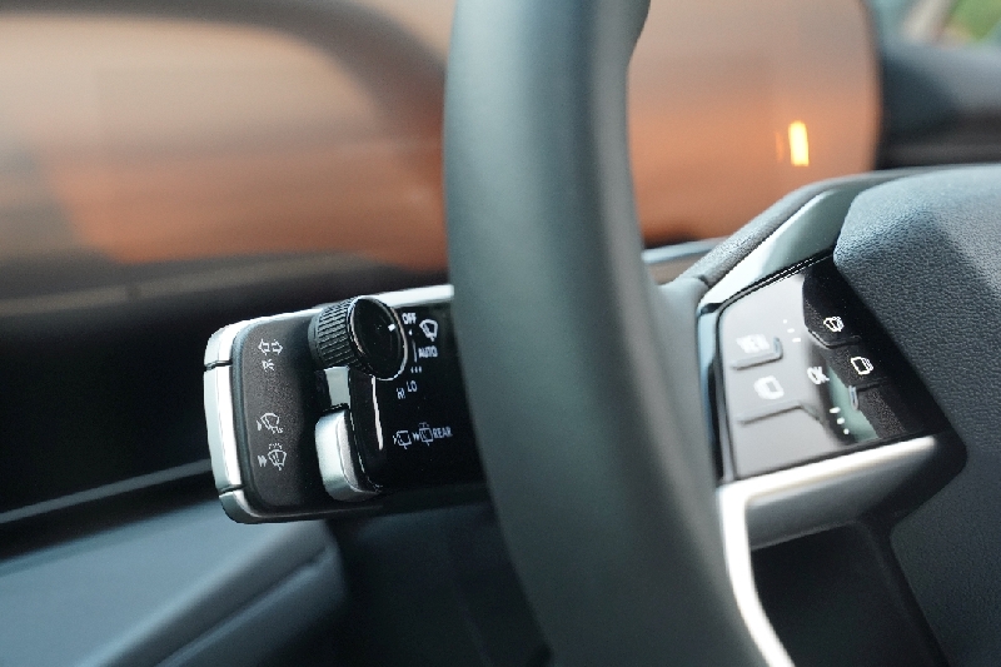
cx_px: 500
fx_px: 1334
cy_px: 334
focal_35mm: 48
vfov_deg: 28.1
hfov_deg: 41.1
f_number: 6.3
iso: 3200
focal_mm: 48
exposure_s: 1/80
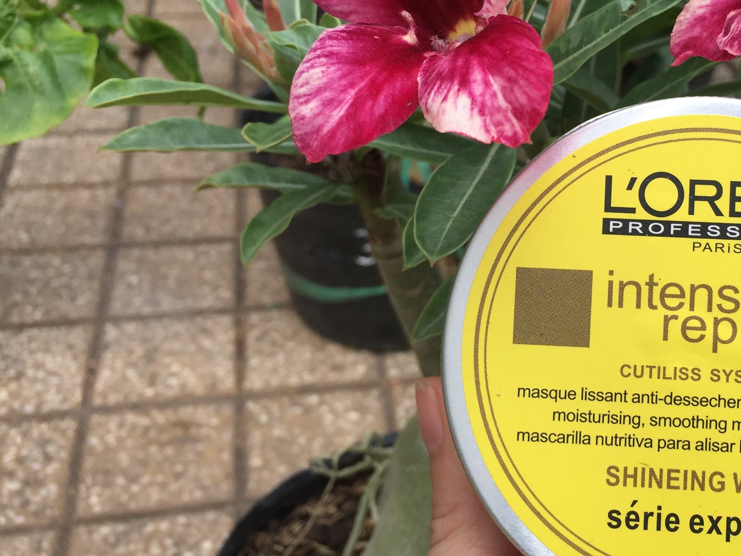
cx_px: 599
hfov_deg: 38.8
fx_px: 1006
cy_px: 213
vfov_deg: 30.8
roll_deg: -7.8
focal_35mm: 47
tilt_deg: -27.4
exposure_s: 1/608
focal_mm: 4.15
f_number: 2.2
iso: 32
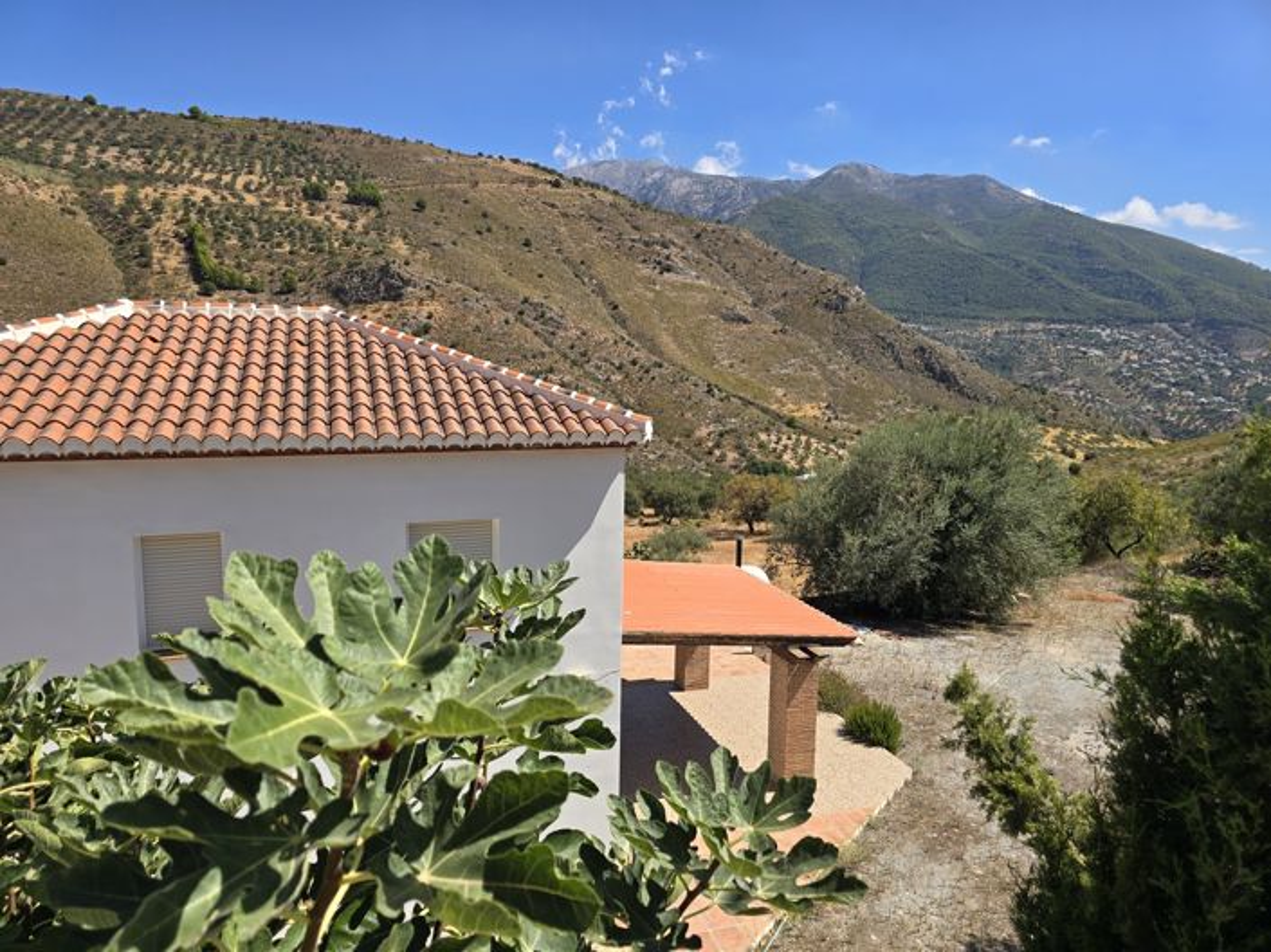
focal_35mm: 23
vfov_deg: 58.8
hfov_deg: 74.0
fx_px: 844
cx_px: 636
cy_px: 476
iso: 12
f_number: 1.7
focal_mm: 6.3
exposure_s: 1/784
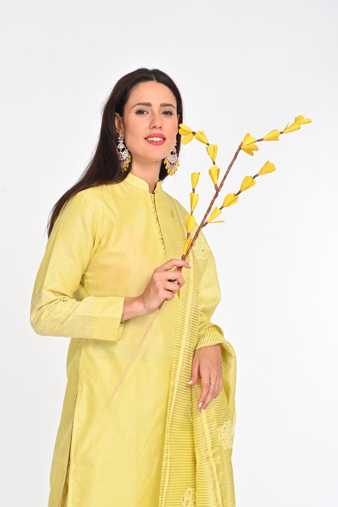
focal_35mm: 63
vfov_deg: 31.9
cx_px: 169
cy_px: 254
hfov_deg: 21.5
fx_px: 888
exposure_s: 1/160
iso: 320
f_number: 8
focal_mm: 63
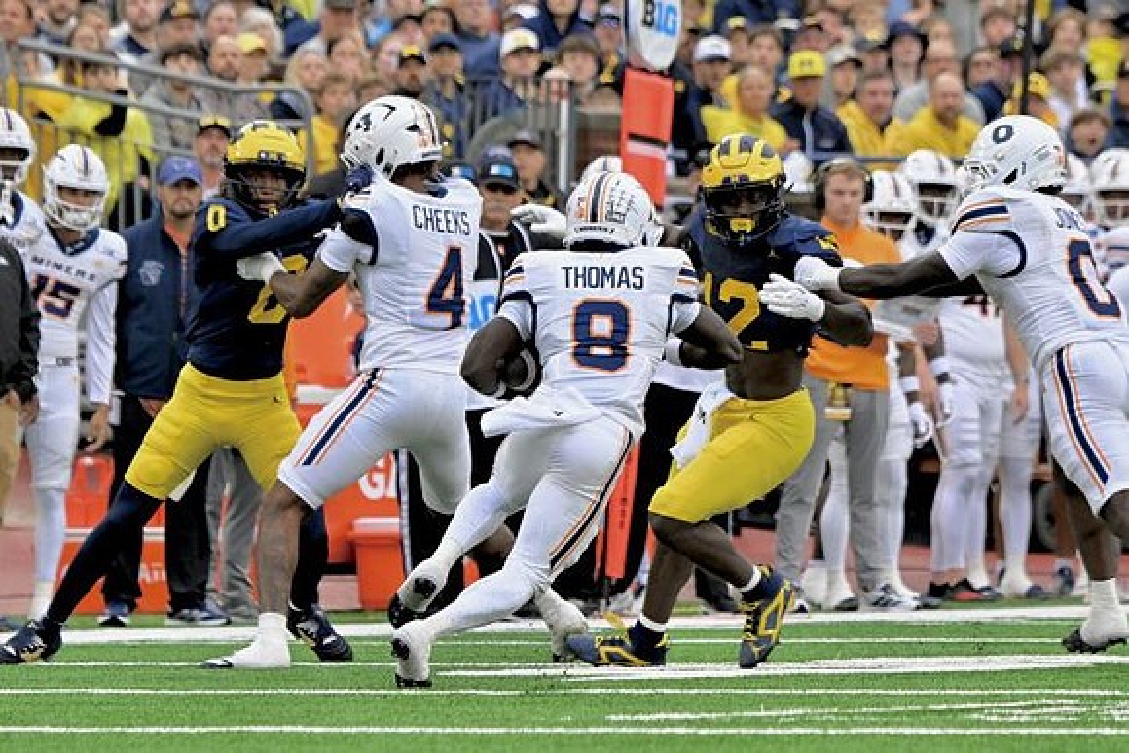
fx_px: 13174
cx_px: 564
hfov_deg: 4.9
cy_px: 376
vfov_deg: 3.3
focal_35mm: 420
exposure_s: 1/1250
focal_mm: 280
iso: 2000
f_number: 5.6
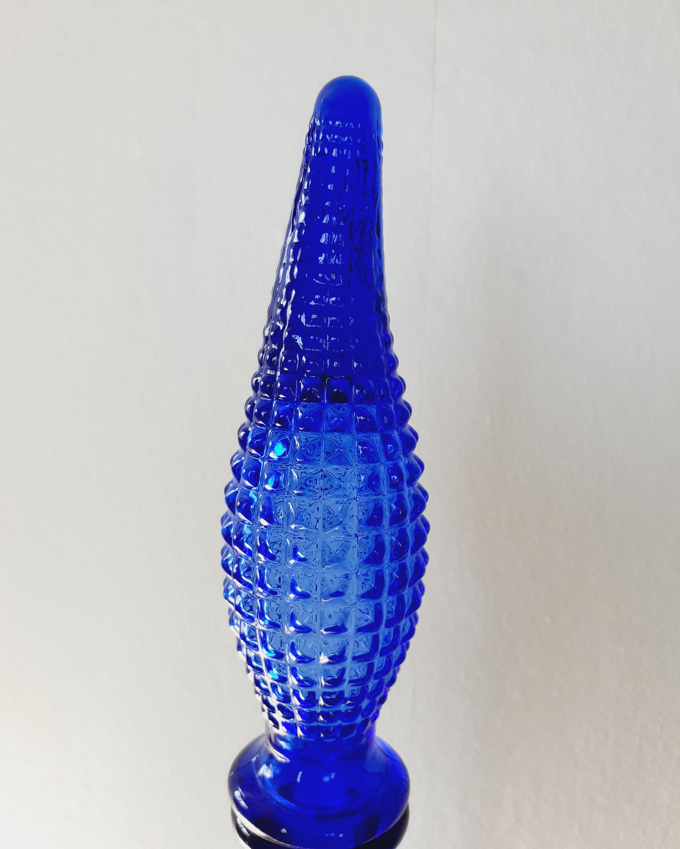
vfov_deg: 60.4
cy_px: 436
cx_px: 333
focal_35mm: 29
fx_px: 730
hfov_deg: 50.0
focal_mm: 3.6
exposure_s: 1/126
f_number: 1.9
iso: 40
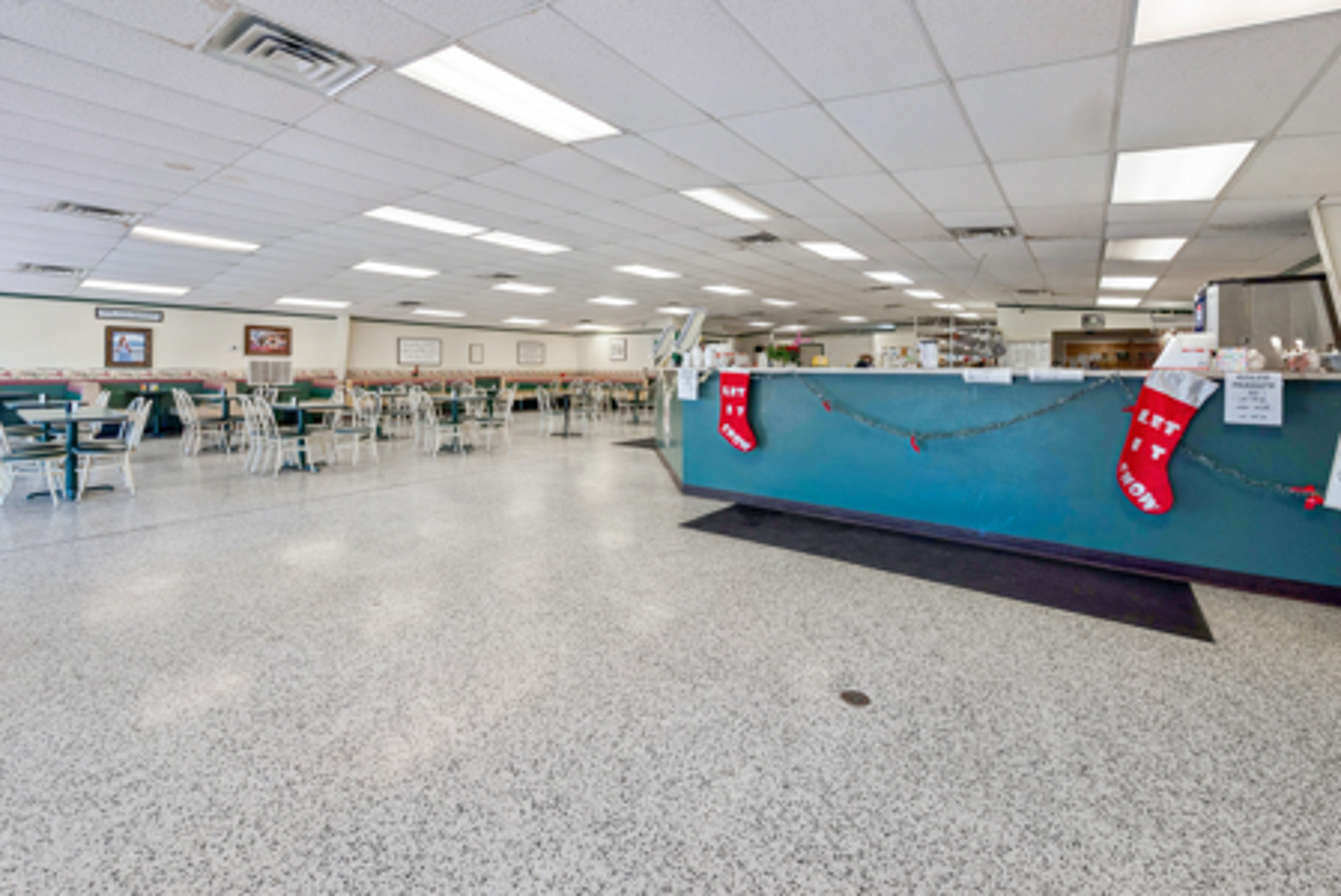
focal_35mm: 14
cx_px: 670
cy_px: 448
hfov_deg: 104.2
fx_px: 522
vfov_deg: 81.3
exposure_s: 1/60
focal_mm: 14
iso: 400
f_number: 9
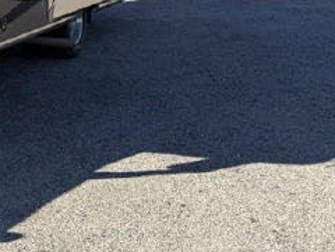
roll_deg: +1.6
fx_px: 774
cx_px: -215
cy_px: 6
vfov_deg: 18.0
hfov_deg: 19.9
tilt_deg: -5.3
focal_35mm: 80
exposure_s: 1/2611
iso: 80
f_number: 1.78
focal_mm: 6.76
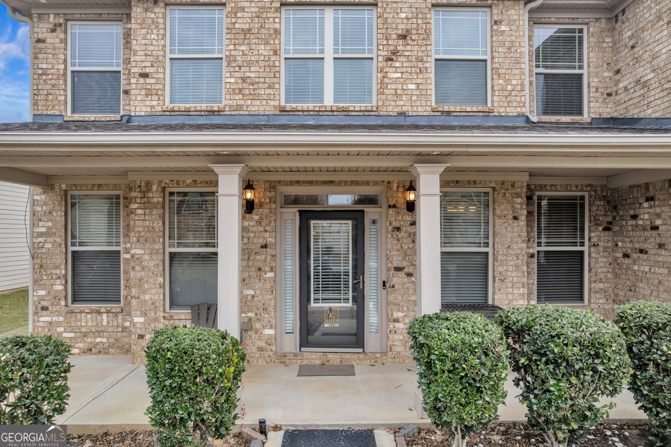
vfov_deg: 57.2
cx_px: 336
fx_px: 410
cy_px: 224
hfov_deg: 78.6
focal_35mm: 22
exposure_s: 1/30
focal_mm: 8.38
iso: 100
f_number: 2.8
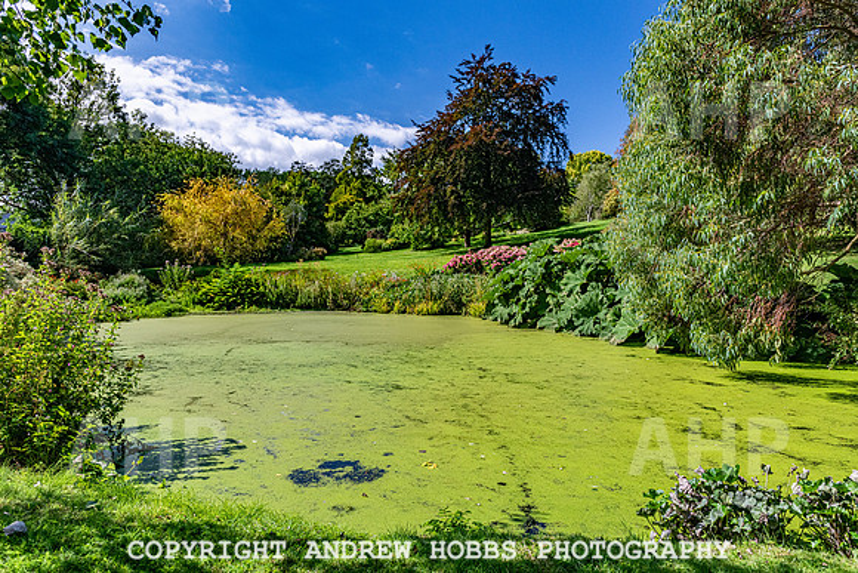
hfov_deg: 73.7
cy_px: 286
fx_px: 572
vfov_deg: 53.2
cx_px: 429
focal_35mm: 24
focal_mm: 24
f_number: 5.6
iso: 400
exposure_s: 1/3200
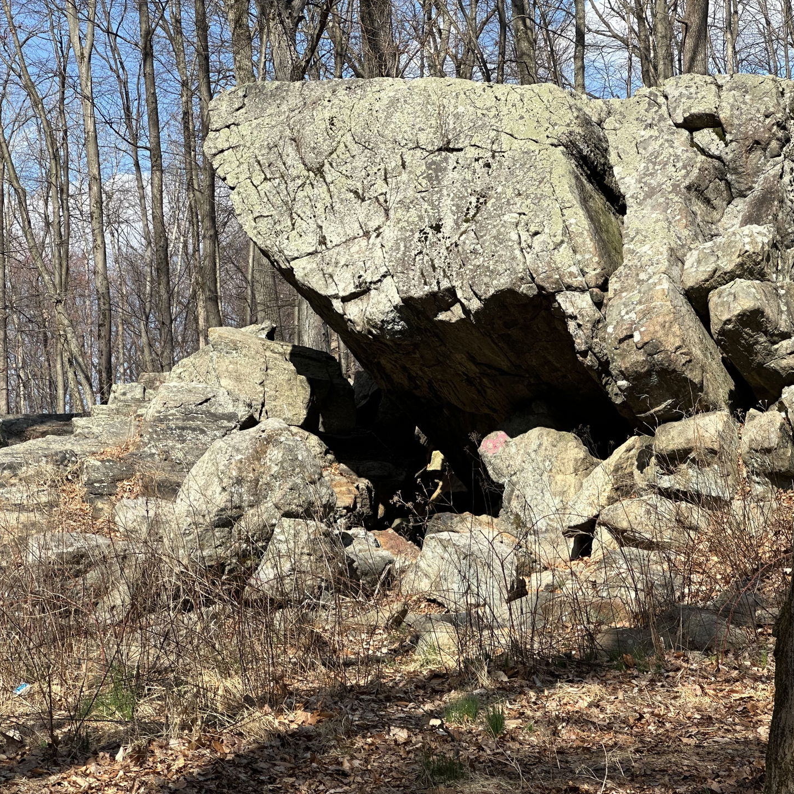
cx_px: 404
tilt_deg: +6.5
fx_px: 2362
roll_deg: +2.7
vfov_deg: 19.1
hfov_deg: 19.1
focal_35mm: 91
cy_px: 397
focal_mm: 9
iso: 32
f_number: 2.8
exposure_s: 1/497
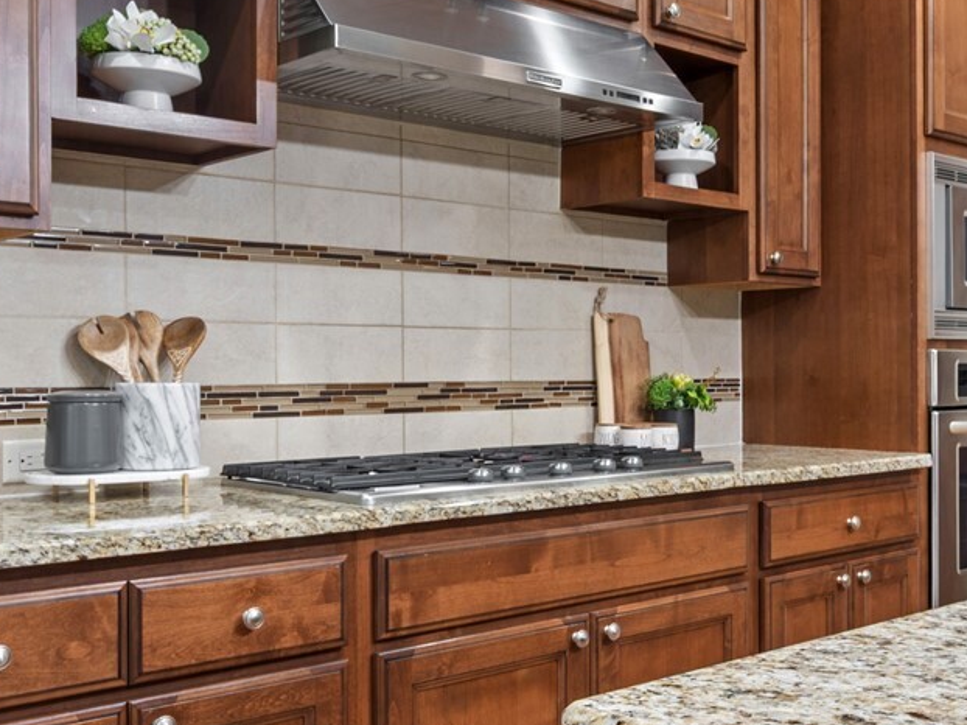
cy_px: 408
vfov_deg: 34.3
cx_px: 699
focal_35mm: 42
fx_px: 1173
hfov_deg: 43.7
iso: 100
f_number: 11
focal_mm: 16
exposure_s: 4
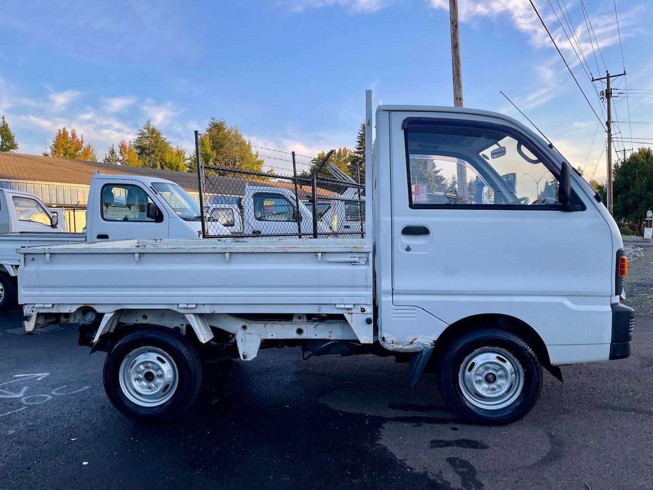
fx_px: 472
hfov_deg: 69.4
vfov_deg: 54.9
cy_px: 245
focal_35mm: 25
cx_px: 326
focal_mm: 5.1
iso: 32
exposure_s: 1/454
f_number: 1.6
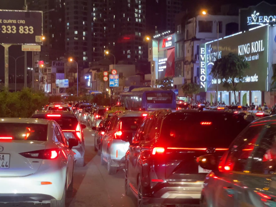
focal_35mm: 64
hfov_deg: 30.3
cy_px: 104
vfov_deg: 22.9
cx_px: 138
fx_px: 510
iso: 500
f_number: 2.2
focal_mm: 7.5
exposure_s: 1/42
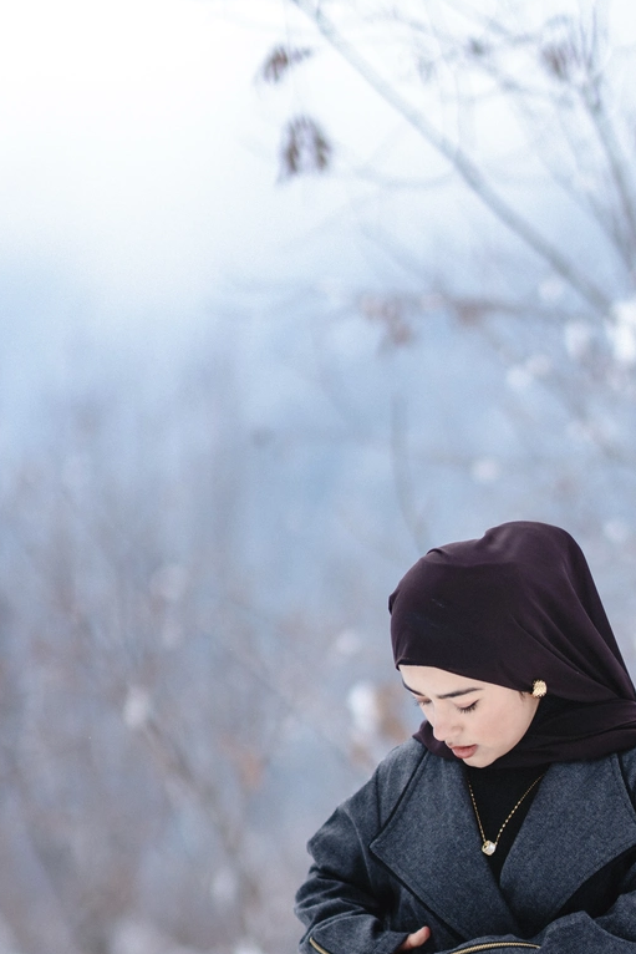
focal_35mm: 183
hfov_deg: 7.5
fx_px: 4847
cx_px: 531
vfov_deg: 11.1
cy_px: 1009
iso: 50
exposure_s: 1/1250
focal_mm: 85
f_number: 1.4
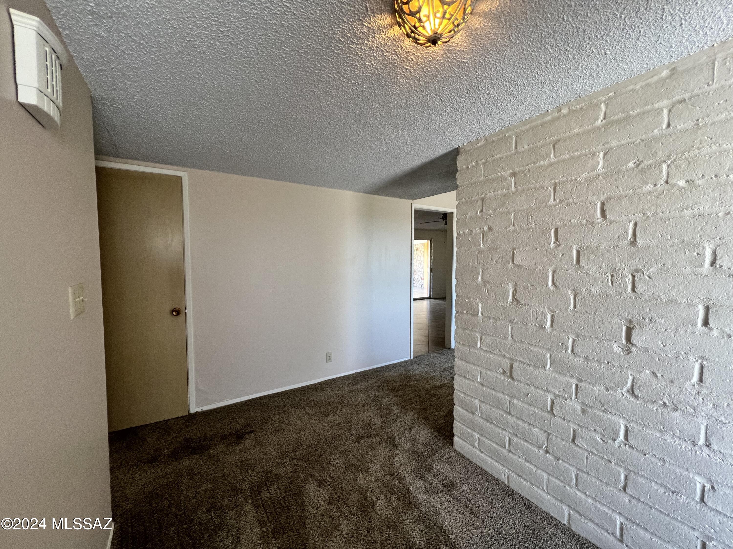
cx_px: 366
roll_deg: +0.2
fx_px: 275
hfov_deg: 106.2
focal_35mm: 13
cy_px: 274
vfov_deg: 89.9
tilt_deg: -2.9
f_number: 1.8
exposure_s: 1/120
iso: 160
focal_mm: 1.57
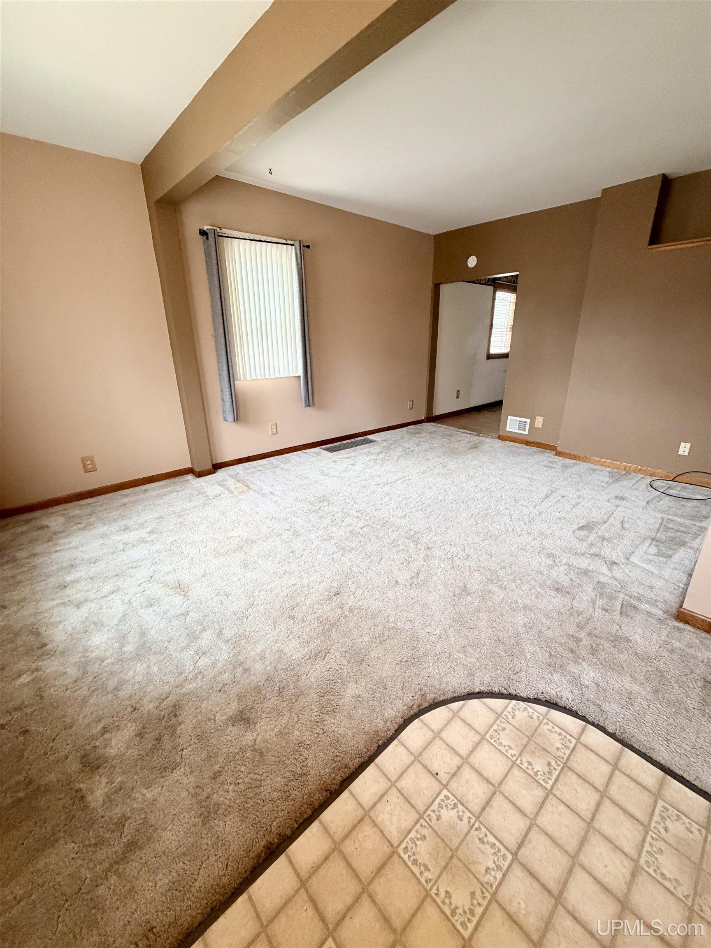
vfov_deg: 102.1
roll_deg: -0.5
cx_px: 356
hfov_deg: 85.7
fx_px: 383
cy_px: 474
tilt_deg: -20.1
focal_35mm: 14
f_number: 2.2
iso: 400
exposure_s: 1/60
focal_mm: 2.22
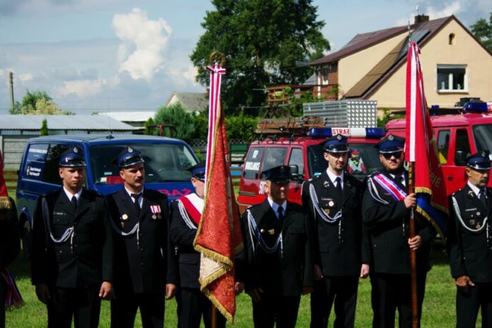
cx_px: 274
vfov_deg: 11.2
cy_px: 173
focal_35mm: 123
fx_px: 1675
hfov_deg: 16.7
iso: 400
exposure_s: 1/3000
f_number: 4.5
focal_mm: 73
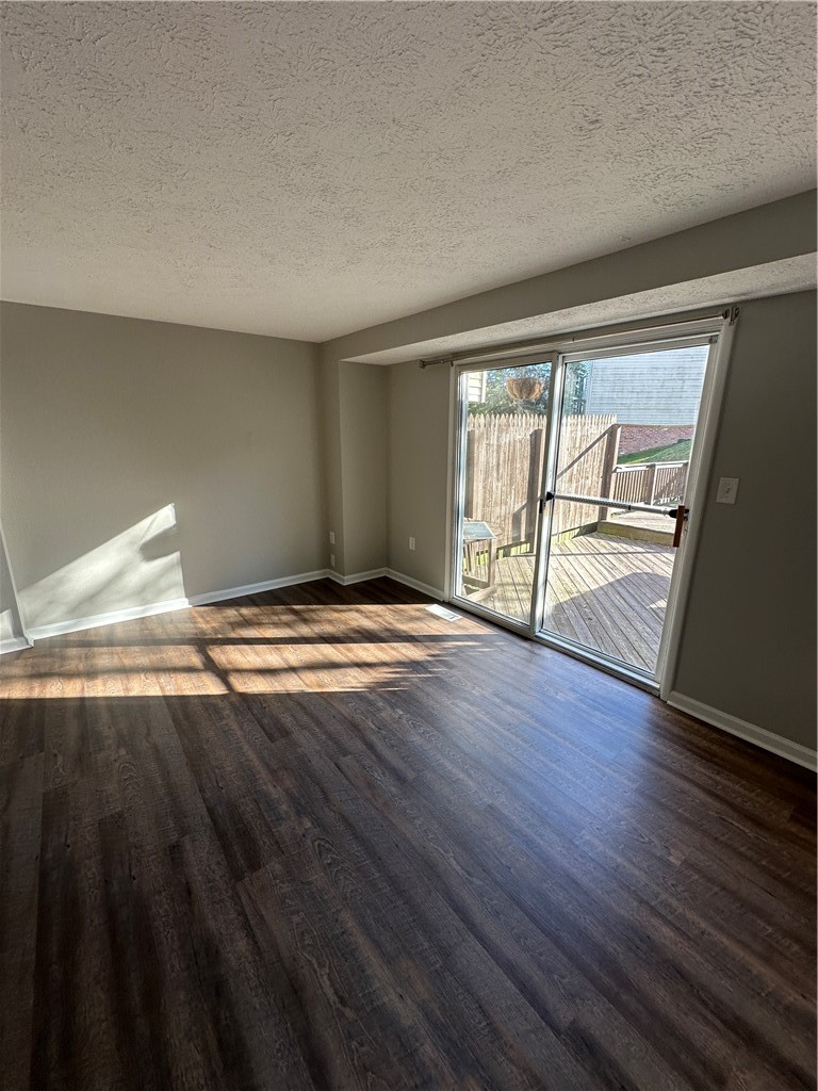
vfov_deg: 102.1
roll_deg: -1.4
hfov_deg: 85.7
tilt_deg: -14.3
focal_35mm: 14
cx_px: 409
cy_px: 546
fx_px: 441
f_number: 2.2
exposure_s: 1/99
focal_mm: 2.22
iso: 64
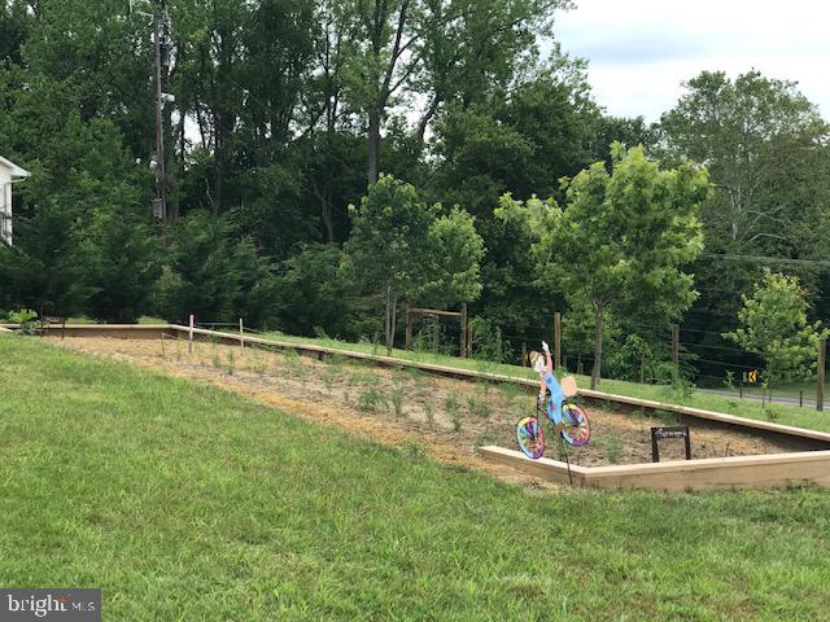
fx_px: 1367
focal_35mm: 57
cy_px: 311
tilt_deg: -2.9
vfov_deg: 25.7
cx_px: 415
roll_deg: +0.0
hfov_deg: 33.8
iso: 20
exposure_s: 1/515
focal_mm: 6.6
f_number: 2.8
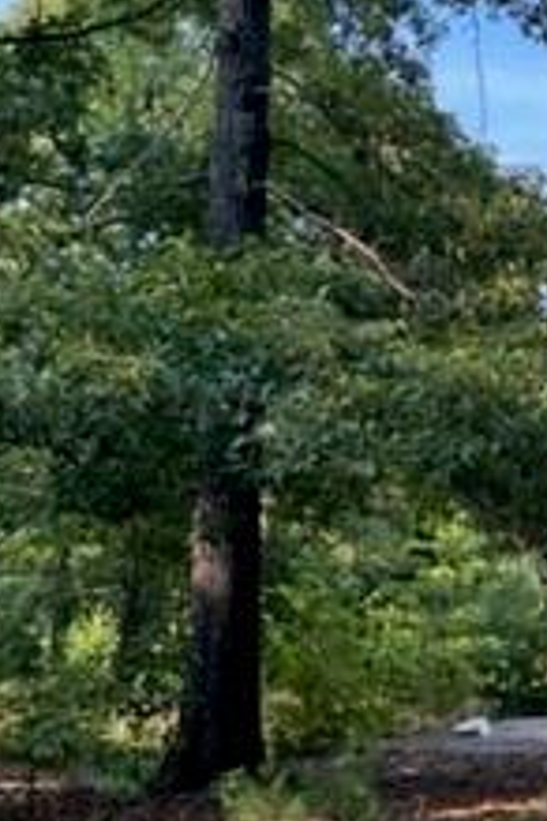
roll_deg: -1.1
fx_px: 1800
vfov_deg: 25.6
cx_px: 659
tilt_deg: +1.4
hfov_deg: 16.5
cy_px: 529
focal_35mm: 79
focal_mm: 5.7
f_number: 1.5
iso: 50
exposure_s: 1/448
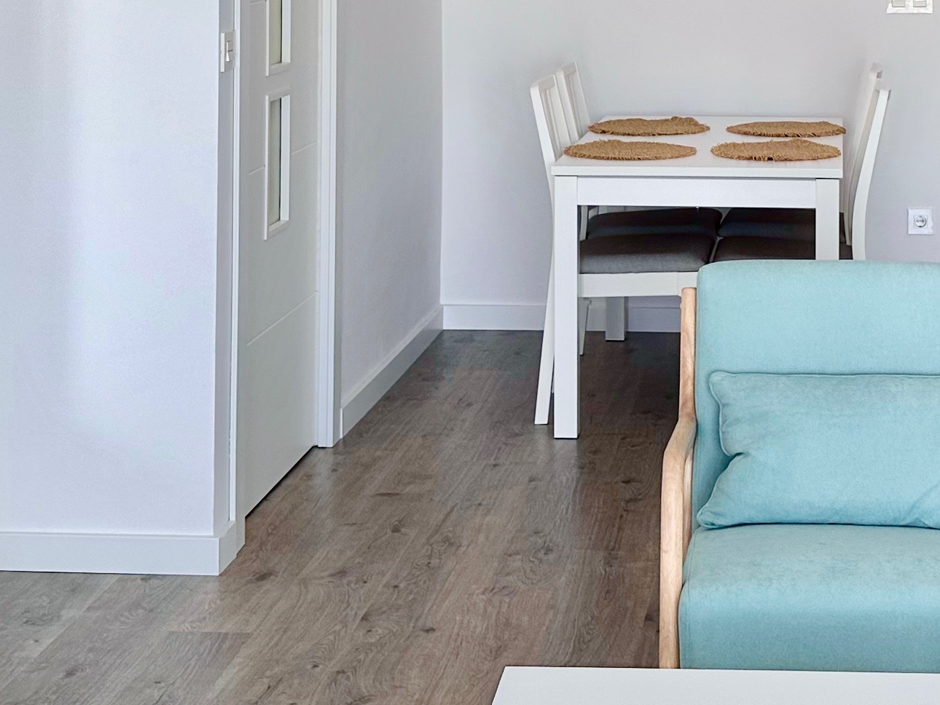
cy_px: -47
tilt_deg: -1.6
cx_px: 690
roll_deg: -0.5
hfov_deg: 25.7
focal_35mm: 75
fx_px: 2037
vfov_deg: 19.0
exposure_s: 1/124
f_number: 1.78
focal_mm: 6.86
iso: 64
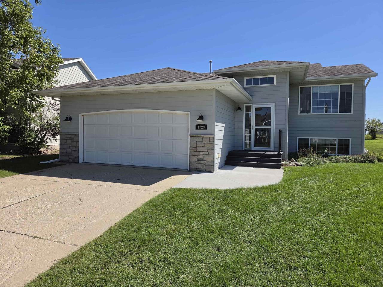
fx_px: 254
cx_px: 192
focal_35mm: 23
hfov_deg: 73.9
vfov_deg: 58.9
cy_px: 144
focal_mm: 5.4
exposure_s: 1/4256
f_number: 1.8
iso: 80
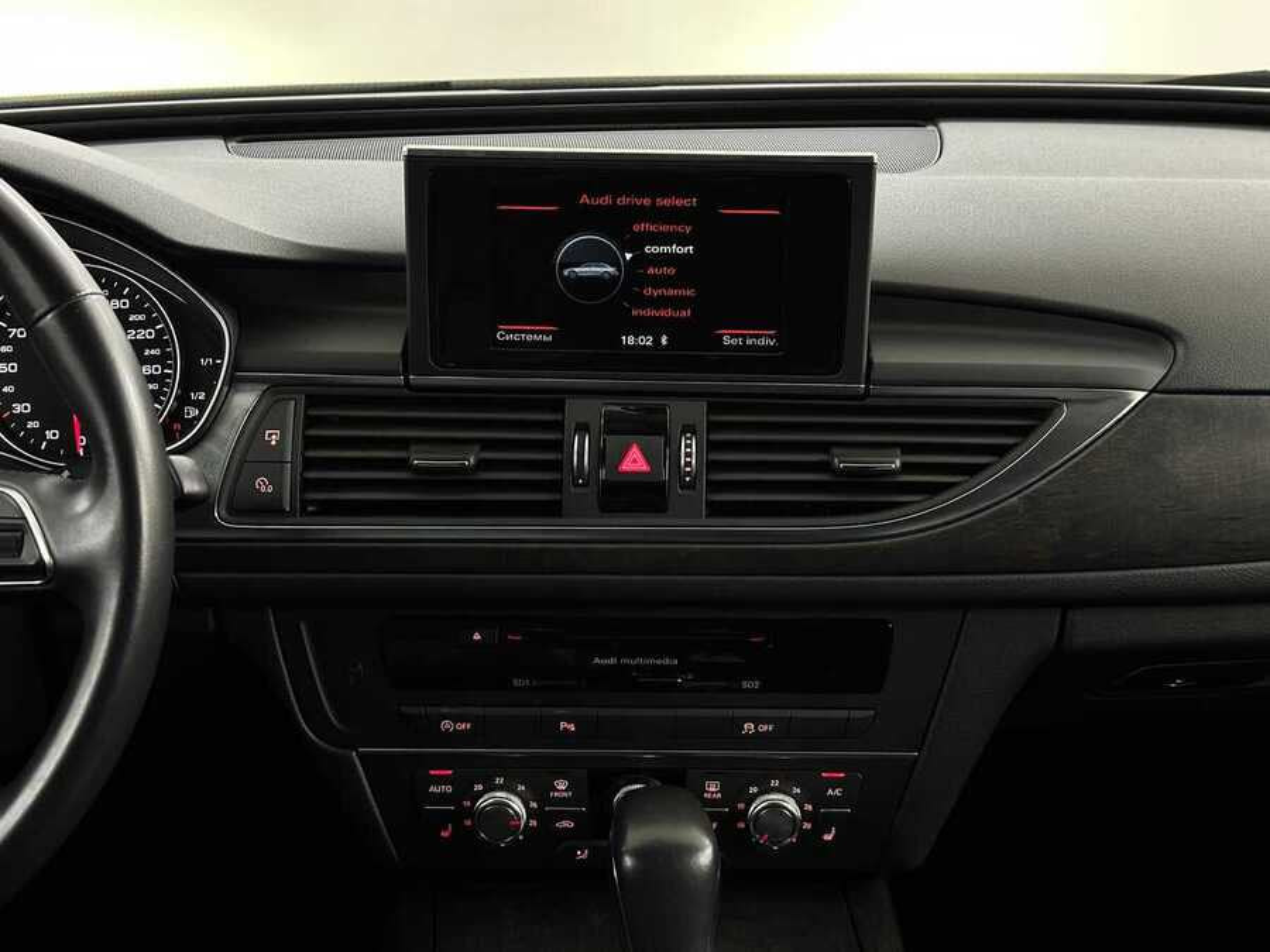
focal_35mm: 48
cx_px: 635
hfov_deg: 39.7
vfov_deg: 30.3
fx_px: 1761
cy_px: 476
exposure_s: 1/33
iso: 400
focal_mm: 6.86
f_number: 1.78
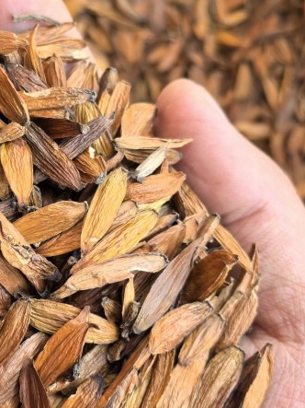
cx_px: 17
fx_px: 764
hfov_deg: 21.9
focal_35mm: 65
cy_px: 212
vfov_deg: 29.8
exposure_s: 1/137
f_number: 2
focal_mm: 5.75
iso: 50
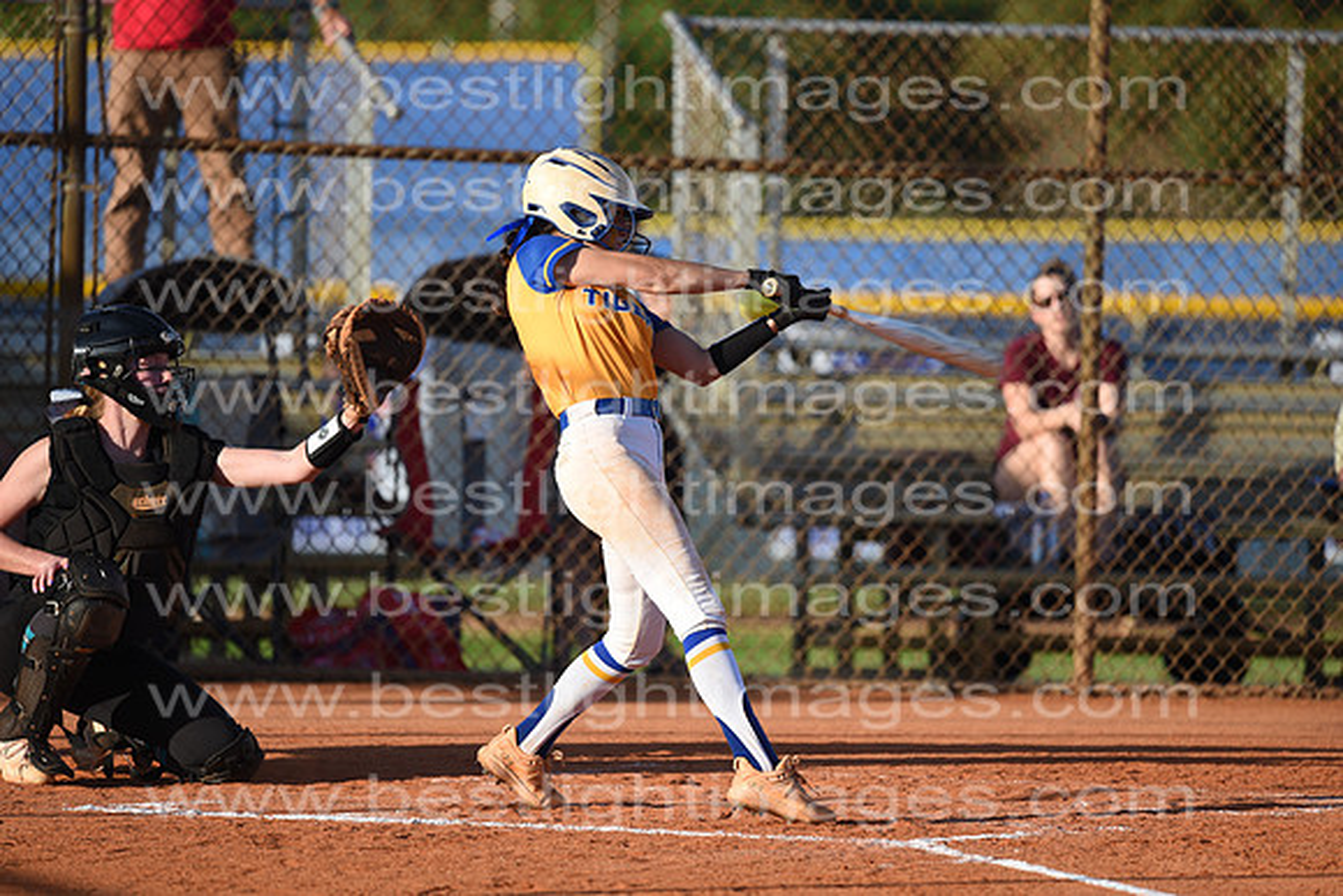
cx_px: 672
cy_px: 448
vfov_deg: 4.6
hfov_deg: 6.9
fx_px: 11194
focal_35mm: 300
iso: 100
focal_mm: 300
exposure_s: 1/640
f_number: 4
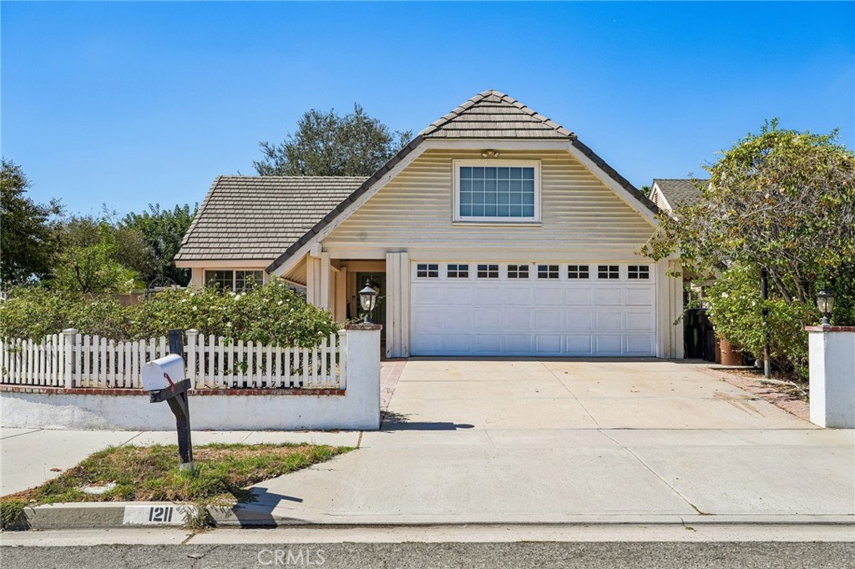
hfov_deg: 58.7
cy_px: 284
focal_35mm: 32
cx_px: 428
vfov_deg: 41.1
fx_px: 760
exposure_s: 1/500
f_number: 8
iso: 100
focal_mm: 32
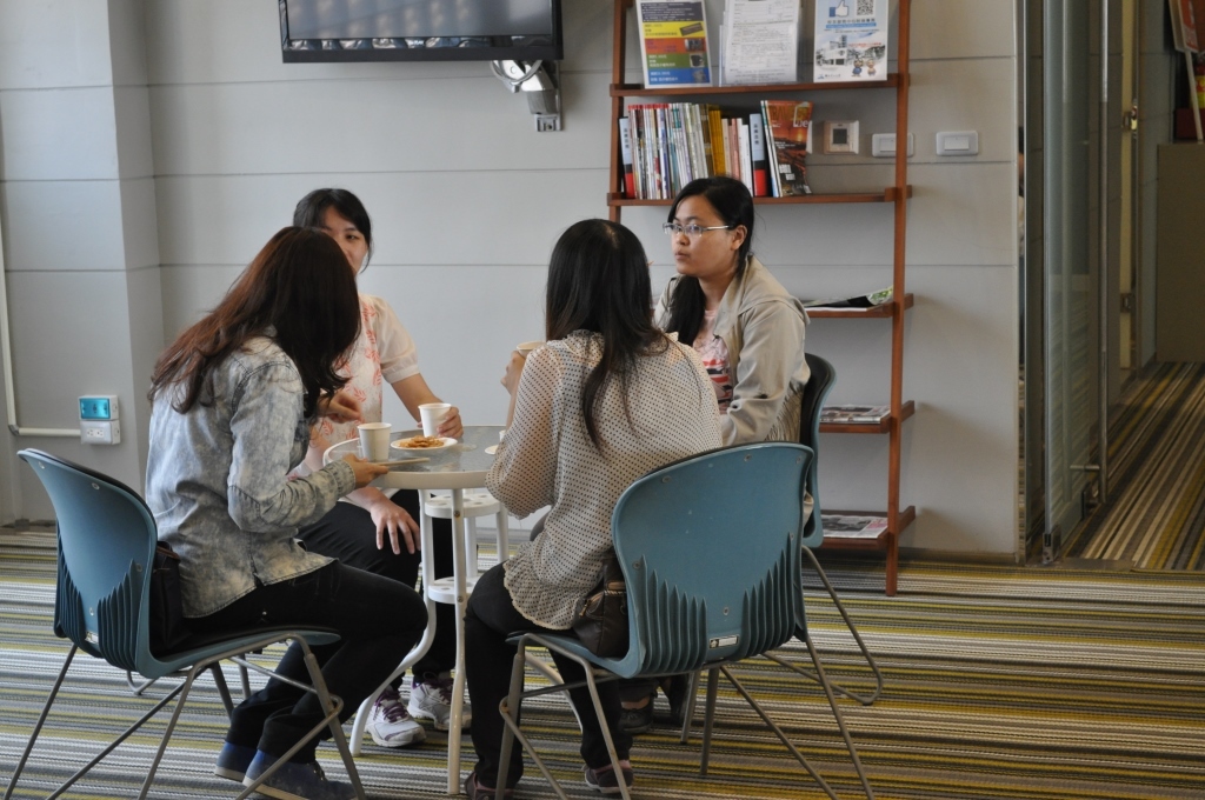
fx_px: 2206
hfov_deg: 30.5
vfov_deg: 20.6
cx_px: 602
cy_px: 400
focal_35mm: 66
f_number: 5.3
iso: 800
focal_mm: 44
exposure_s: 1/50
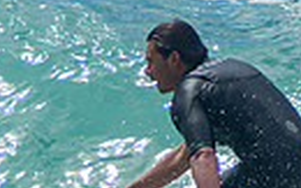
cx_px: 74
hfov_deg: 0.8
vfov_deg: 0.5
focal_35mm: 2730
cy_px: 273
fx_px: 22375
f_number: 5.6
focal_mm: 400
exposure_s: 1/1250
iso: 160
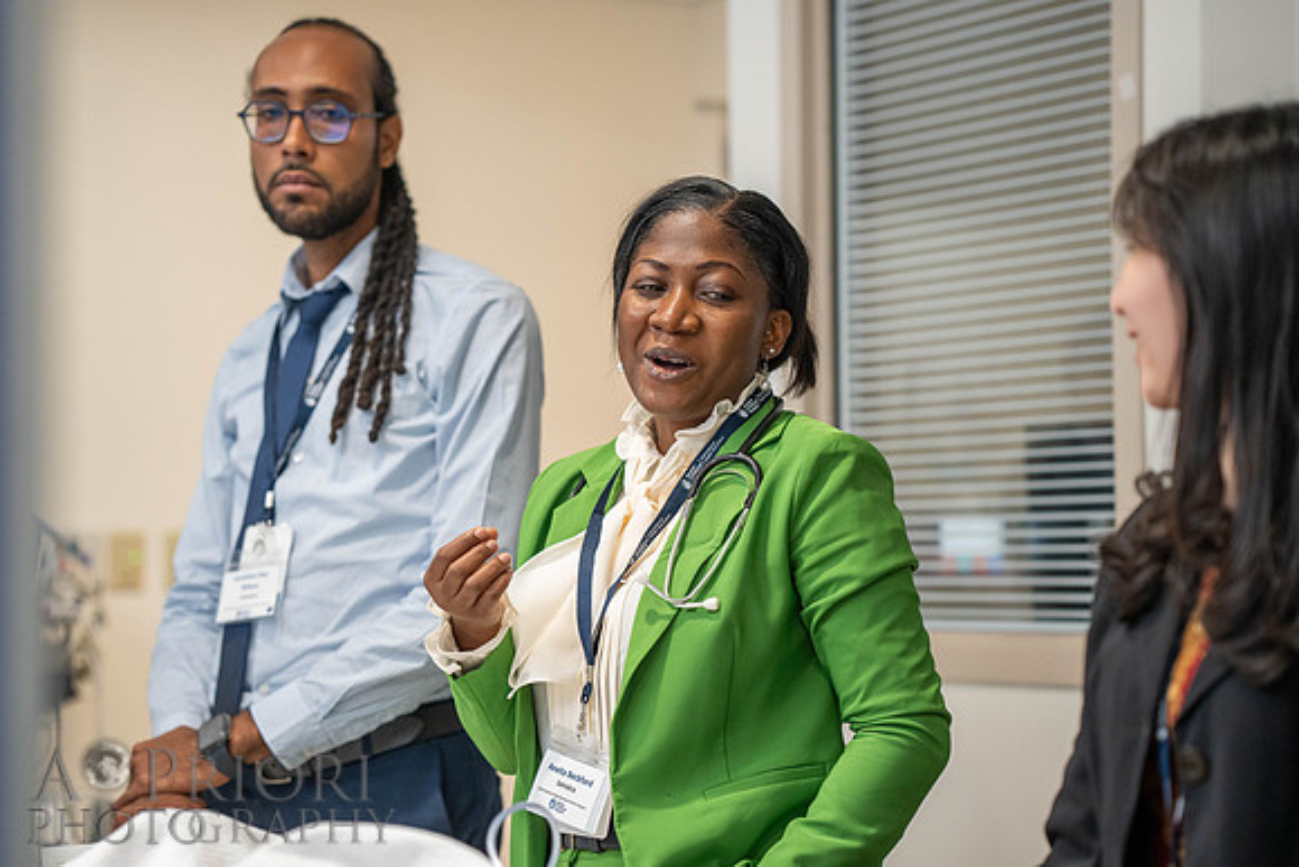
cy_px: 434
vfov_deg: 16.1
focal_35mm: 85
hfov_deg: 23.9
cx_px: 650
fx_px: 3068
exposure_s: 1/400
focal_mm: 85
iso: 2500
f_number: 2.5
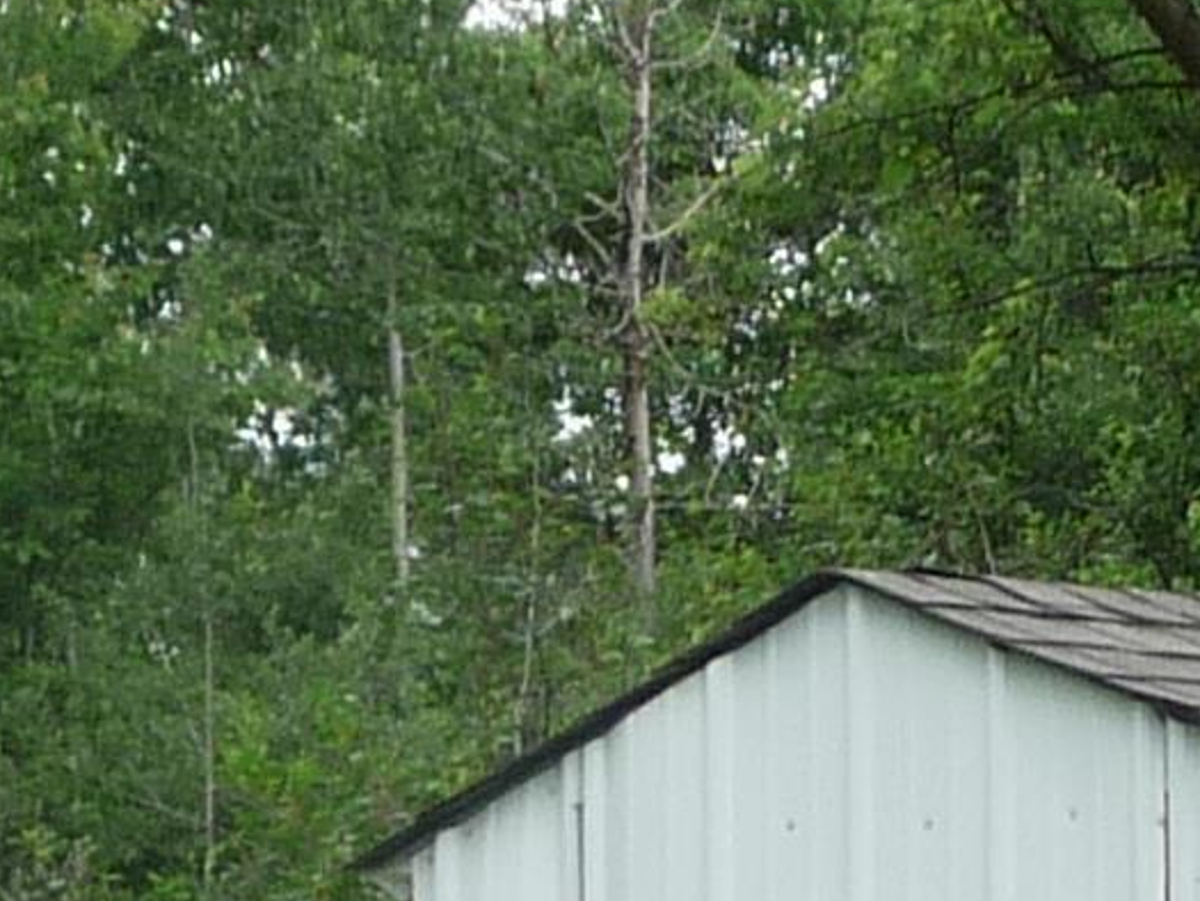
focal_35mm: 199
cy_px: 1507
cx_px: 1474
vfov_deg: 7.3
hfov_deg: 9.8
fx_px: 6900
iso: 100
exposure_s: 1/250
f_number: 3.5
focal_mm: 5.3
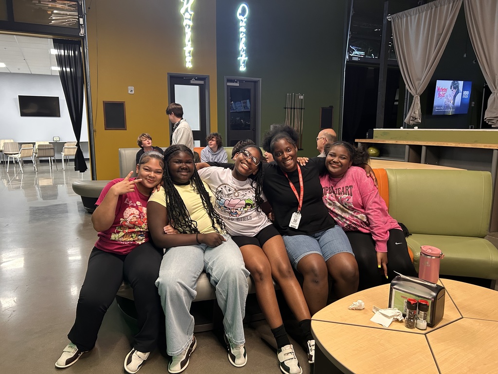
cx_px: 249
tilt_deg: -10.1
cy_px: 187
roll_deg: +0.3
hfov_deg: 67.3
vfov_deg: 53.1
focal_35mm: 26
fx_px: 374
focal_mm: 5.7
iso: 320
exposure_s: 1/60
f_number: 1.5
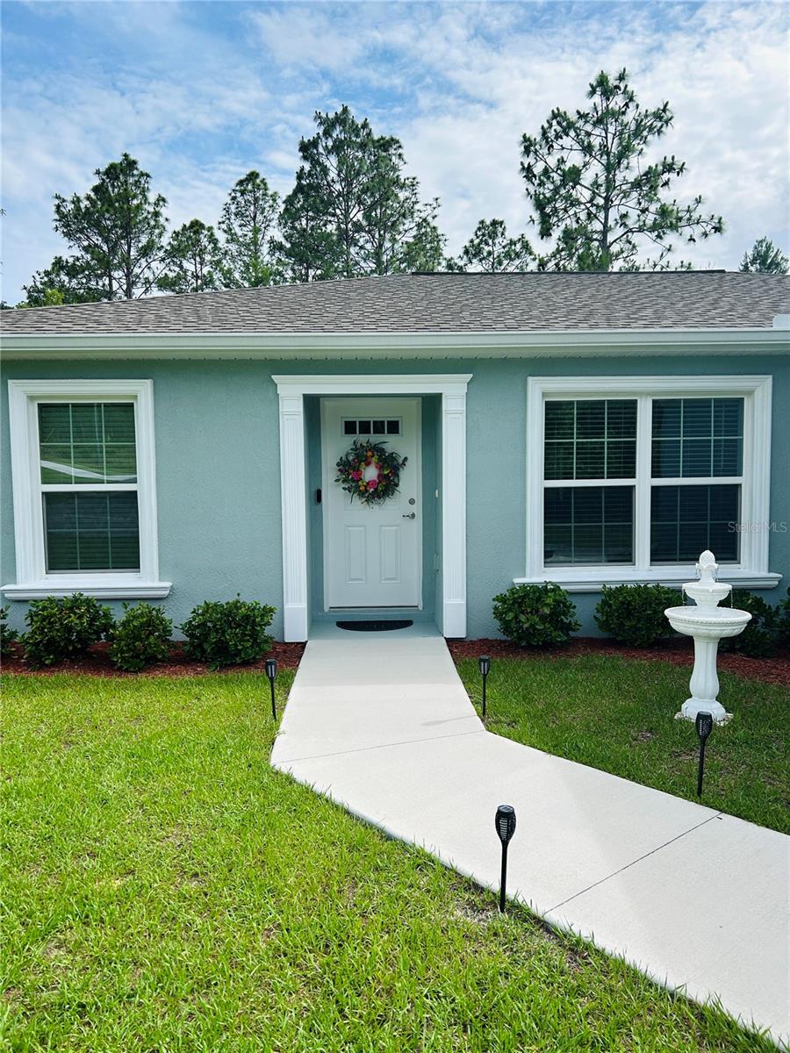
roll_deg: -0.2
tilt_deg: -4.0
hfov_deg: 53.1
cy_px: 526
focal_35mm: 26
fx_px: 791
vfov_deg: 67.3
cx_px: 395
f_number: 1.5
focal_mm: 5.7
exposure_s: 1/3831
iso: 50
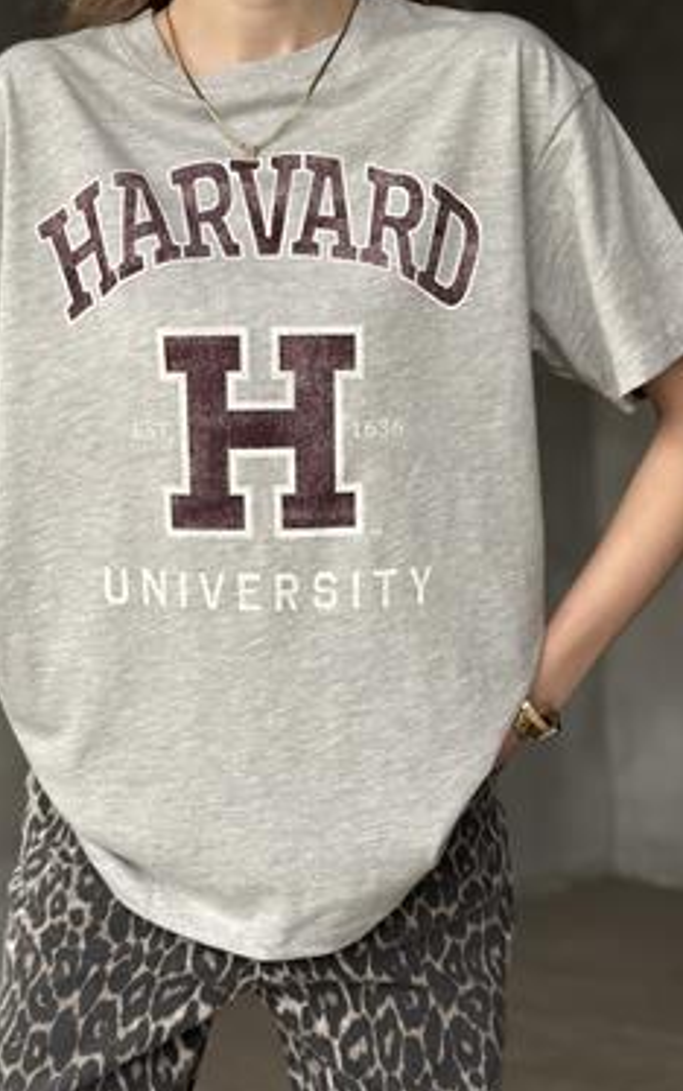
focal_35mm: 58
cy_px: 510
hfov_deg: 22.3
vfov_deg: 35.1
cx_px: 269
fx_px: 1726
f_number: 1.78
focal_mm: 6.86
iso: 200
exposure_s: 1/60
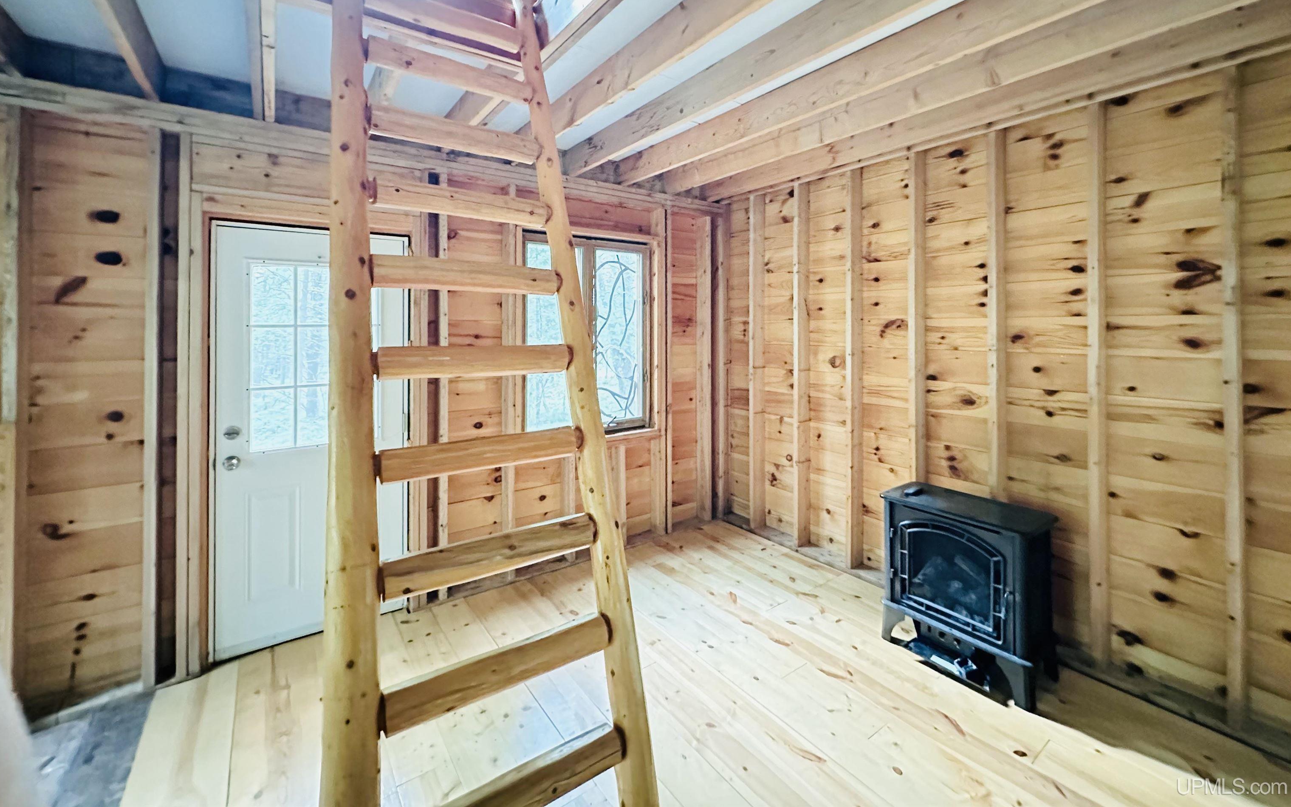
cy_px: 318
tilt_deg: +1.8
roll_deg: -0.2
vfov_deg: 73.9
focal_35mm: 15
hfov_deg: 101.5
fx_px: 528
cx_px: 642
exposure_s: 1/39
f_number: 2.2
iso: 1600
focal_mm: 2.22
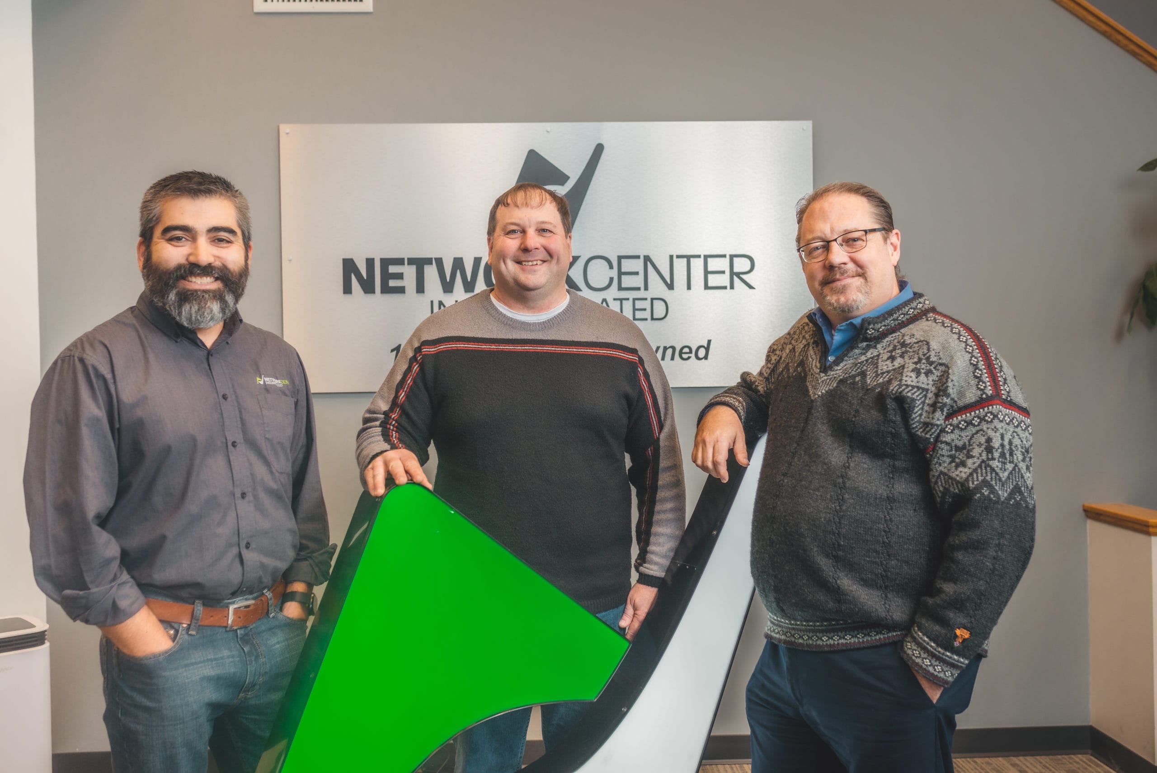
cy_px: 386
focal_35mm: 35
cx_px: 578
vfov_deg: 37.9
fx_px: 1125
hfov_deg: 54.4
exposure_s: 1/125
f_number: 3.5
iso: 400
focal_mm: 35
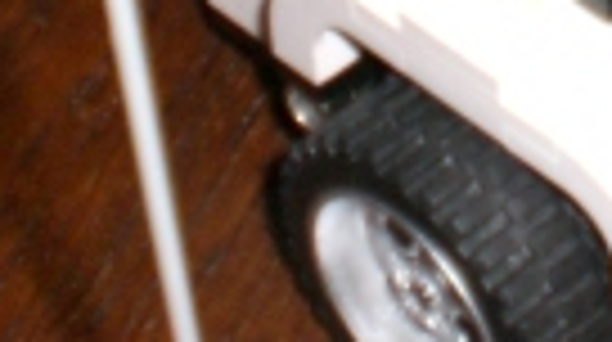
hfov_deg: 10.8
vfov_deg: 5.9
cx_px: 824
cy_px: -580
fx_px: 3159
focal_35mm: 195
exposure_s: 1/60
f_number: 3.1
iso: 200
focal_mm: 6.3
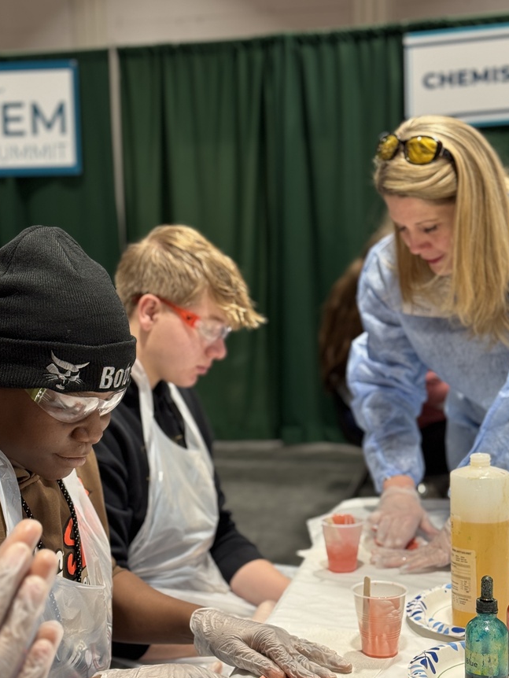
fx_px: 1117
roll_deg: +1.9
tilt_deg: -7.9
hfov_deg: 25.7
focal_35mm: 57
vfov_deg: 33.7
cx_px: 265
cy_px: 385
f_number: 1.78
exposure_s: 1/60
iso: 200
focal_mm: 6.76
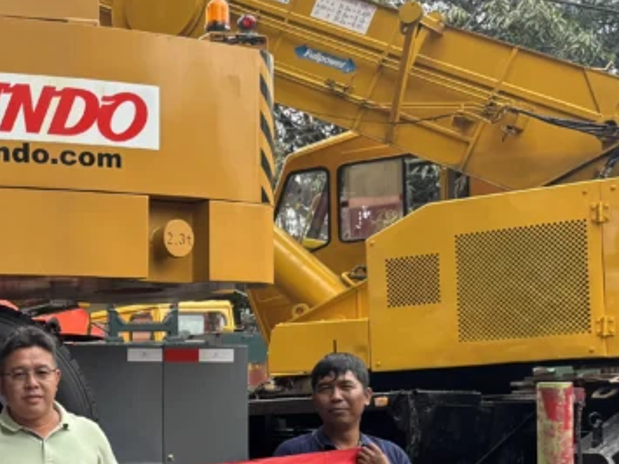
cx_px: -42
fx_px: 1341
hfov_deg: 24.5
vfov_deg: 19.2
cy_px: 436
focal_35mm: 75
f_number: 1.6
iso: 50
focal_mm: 5.96
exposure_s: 1/473
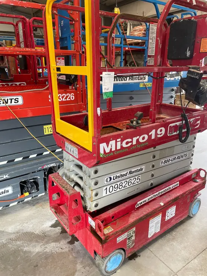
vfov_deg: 67.3
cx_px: 104
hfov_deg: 53.1
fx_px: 207
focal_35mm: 26
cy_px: 138
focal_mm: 4.2
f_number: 1.6
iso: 200
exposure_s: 1/60
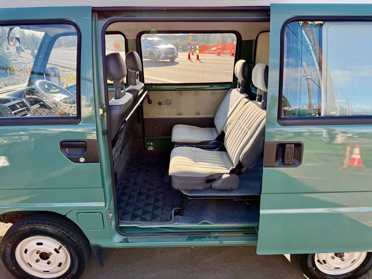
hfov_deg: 71.6
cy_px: 140
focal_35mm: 24
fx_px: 258
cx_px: 186
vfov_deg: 56.8
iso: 100
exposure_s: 1/888
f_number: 1.78
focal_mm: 6.76
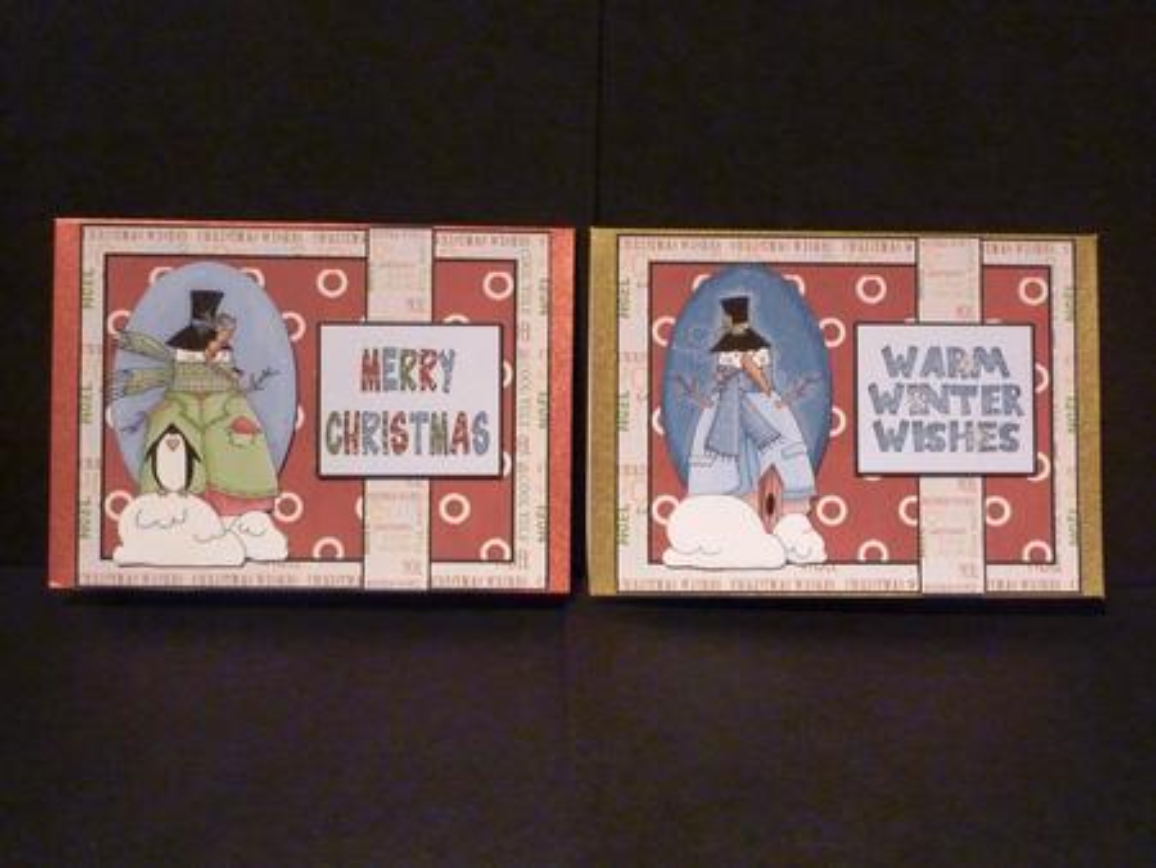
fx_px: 1737
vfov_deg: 28.1
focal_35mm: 52
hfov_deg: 36.8
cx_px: 578
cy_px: 434
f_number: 3.8
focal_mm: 8.5
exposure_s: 1/20
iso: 800
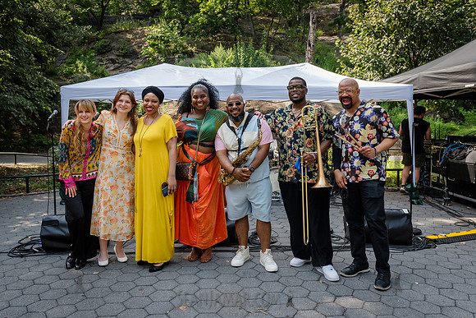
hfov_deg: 63.9
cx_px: 230
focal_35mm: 29
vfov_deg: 45.1
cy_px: 138
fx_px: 381
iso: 1000
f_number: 5
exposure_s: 1/800
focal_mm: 24
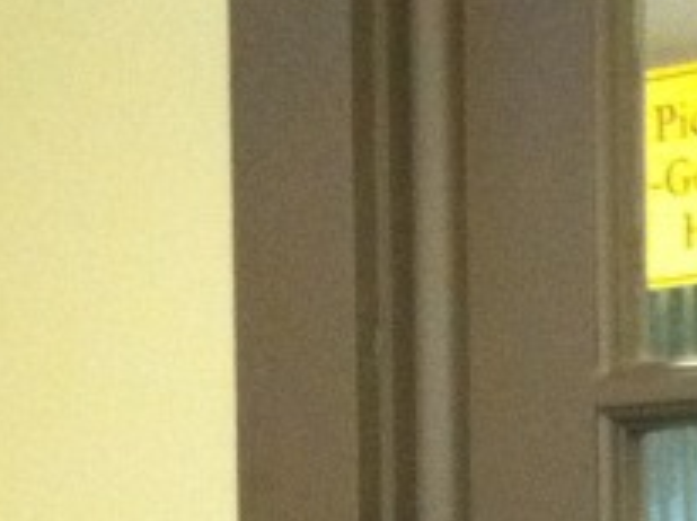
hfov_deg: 11.1
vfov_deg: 8.3
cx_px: 849
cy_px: 873
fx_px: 3499
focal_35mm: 174
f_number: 2.8
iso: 500
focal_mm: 3.85
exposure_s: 1/15
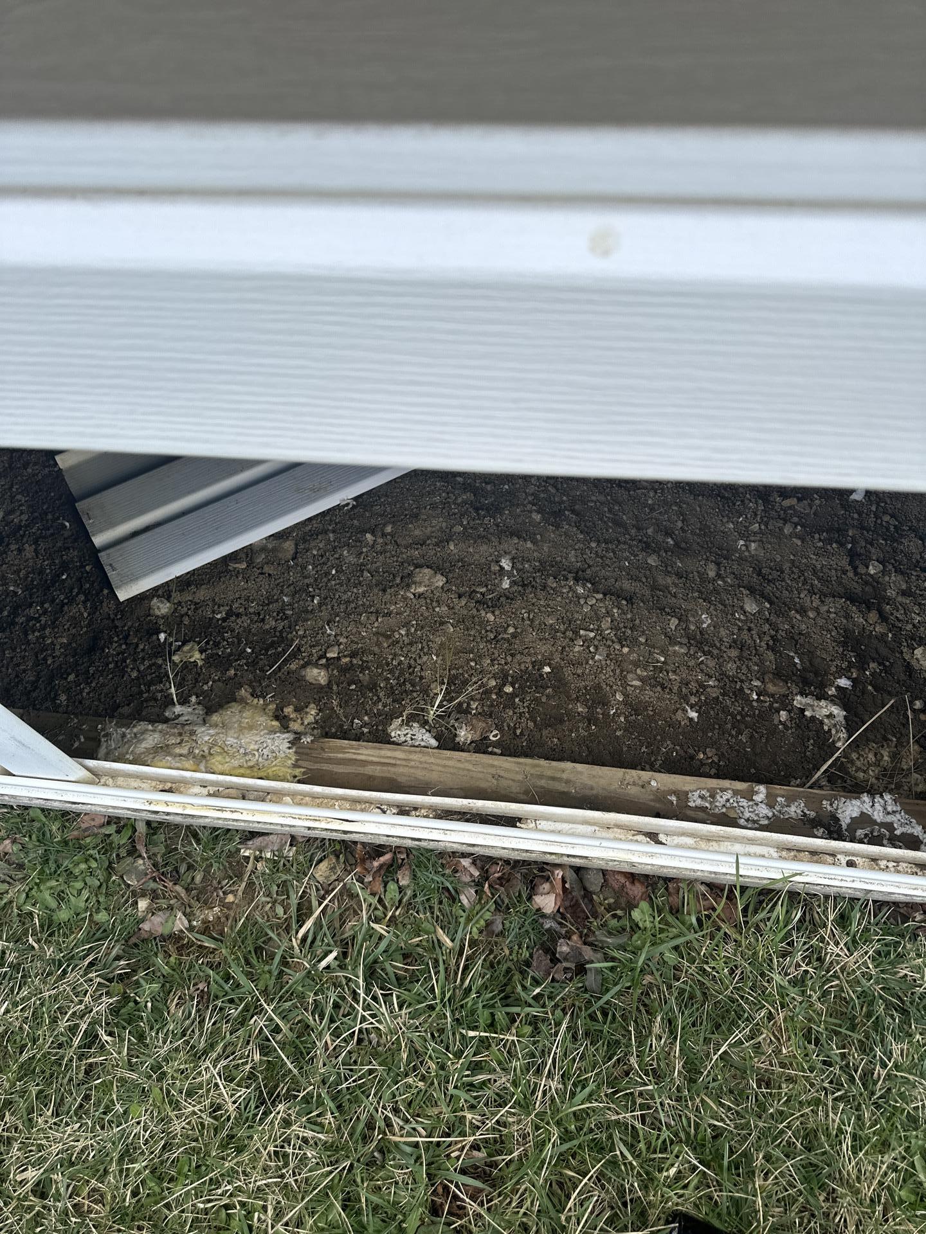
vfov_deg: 71.6
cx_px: 463
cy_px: 617
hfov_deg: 56.8
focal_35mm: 24
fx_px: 856
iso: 80
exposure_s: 1/1412
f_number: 1.78
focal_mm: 6.86
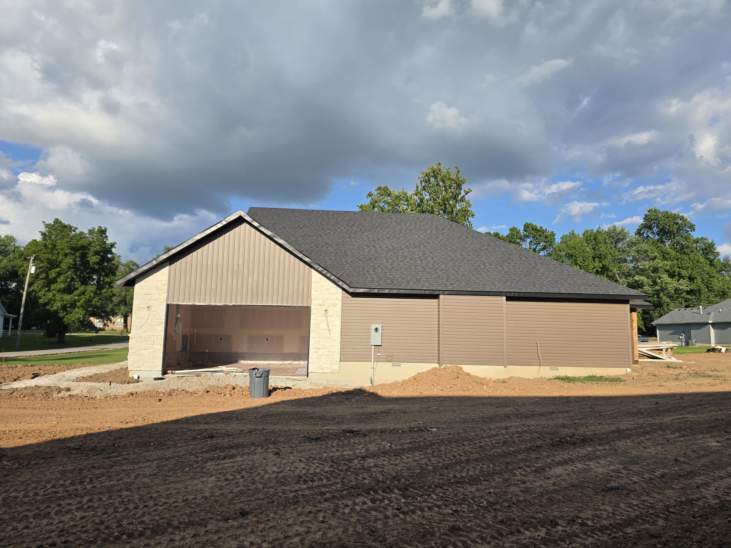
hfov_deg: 73.9
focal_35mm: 23
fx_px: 486
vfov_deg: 58.9
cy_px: 274
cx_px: 366
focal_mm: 6.3
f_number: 1.7
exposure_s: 1/647
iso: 12
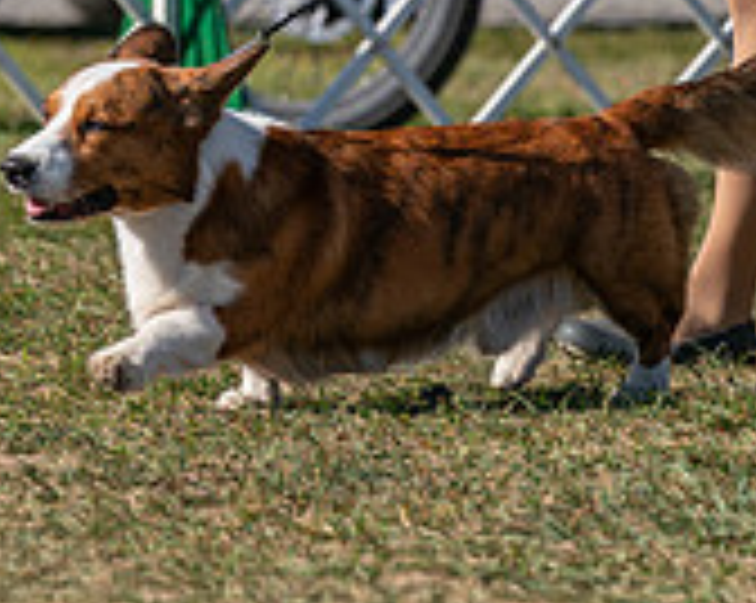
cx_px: 79
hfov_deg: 3.0
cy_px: -248
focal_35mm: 646
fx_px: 14437
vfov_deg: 2.4
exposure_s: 1/1250
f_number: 4.5
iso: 100
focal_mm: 171
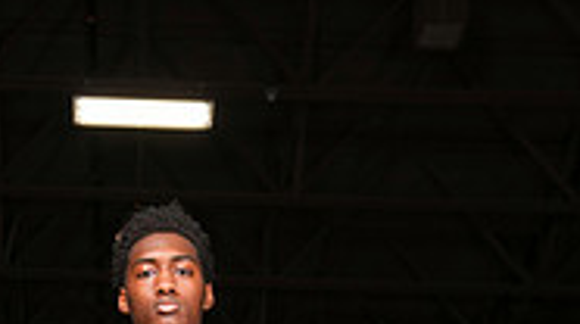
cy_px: 692
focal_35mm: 99
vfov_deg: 10.9
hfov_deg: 21.4
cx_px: 153
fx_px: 1520
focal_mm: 39
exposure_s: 1/200
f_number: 5.6
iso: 250
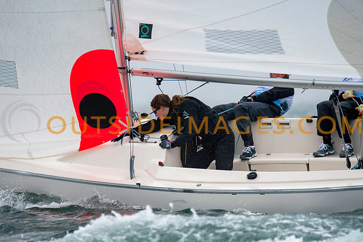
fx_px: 4730
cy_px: 118
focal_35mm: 469
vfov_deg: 2.9
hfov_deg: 4.4
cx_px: 177
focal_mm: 300
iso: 250
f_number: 4
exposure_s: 1/2500
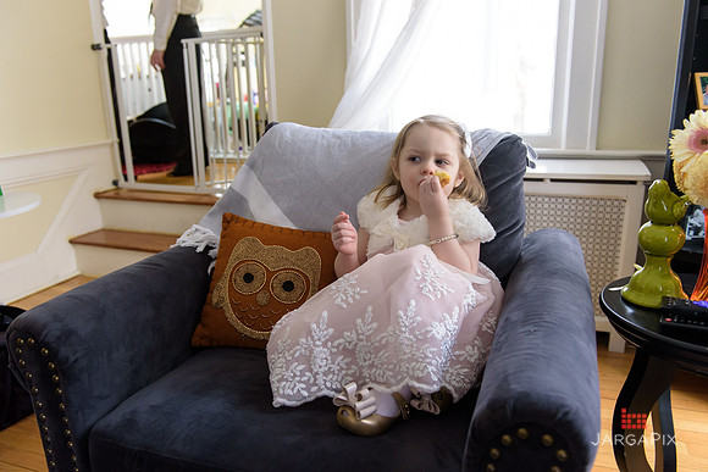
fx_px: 570
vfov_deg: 45.0
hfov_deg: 63.6
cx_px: 354
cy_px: 236
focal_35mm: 29
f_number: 3.2
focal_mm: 29
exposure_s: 1/125
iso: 1600
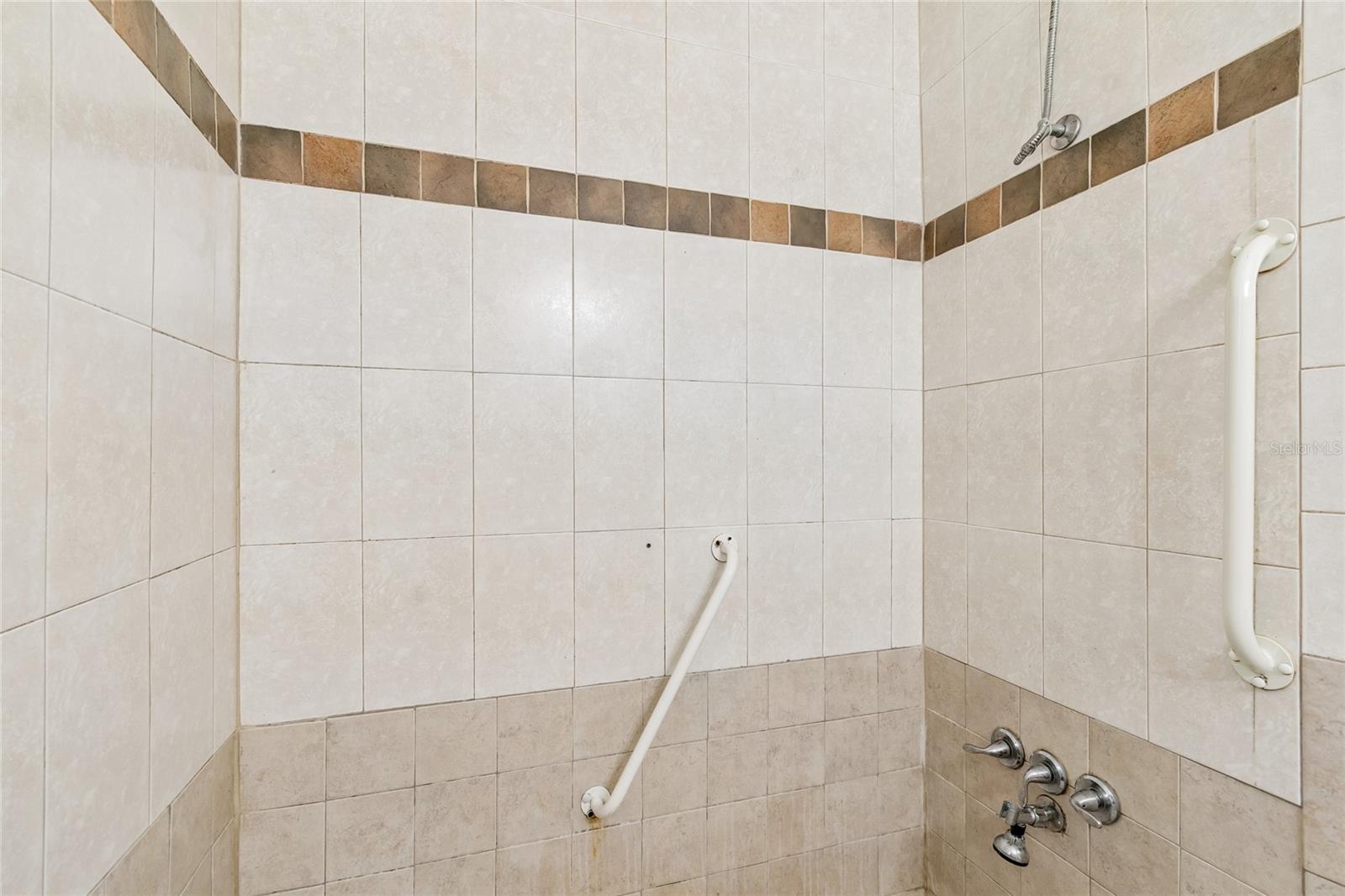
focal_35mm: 15
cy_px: 448
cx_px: 672
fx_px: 560
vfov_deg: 77.3
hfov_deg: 100.4
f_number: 7.1
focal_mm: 10
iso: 100
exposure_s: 1/3.33
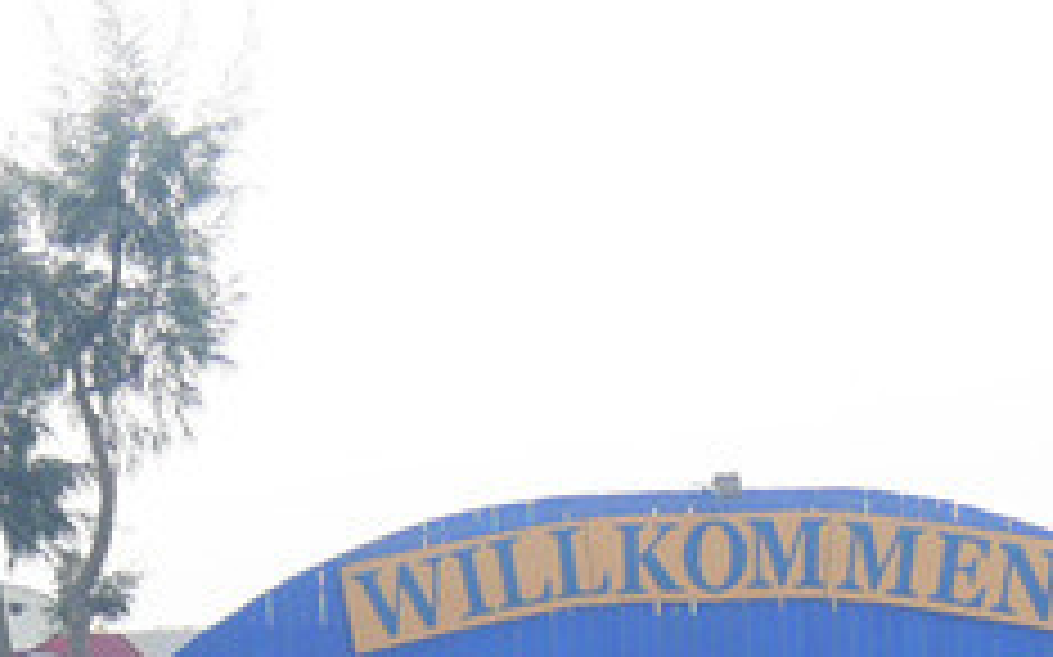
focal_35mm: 290
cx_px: 76
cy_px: 1588
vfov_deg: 4.4
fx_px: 8318
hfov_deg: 7.2
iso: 200
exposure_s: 1/640
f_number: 5
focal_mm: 32
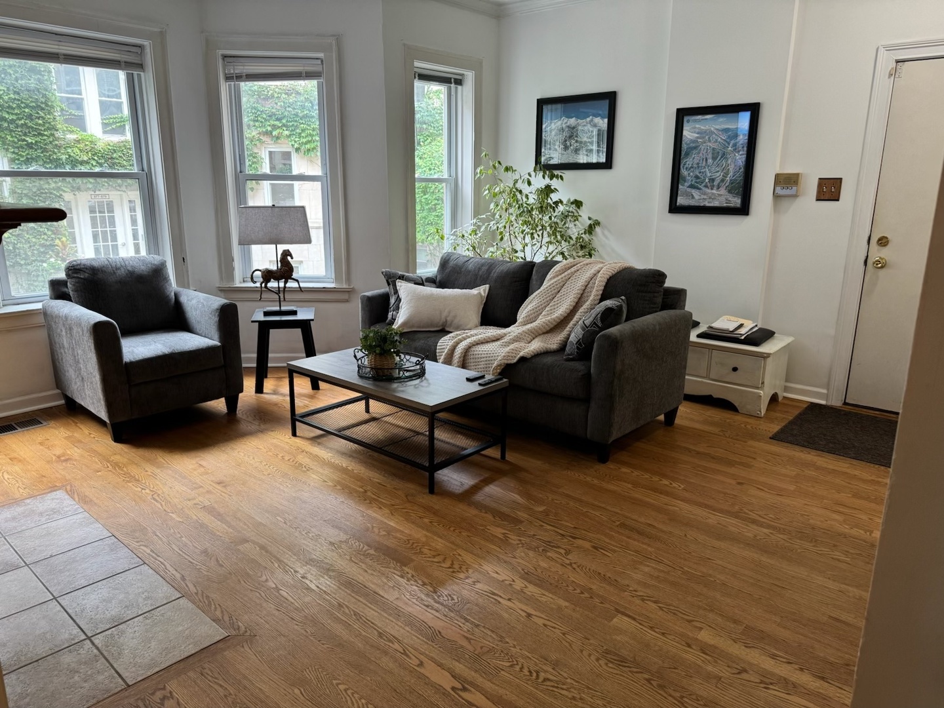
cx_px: 472
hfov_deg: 71.6
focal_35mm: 24
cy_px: 354
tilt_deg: -15.1
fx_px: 654
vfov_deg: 56.8
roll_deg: -0.5
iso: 160
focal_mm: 6.76
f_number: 1.78
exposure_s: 1/60
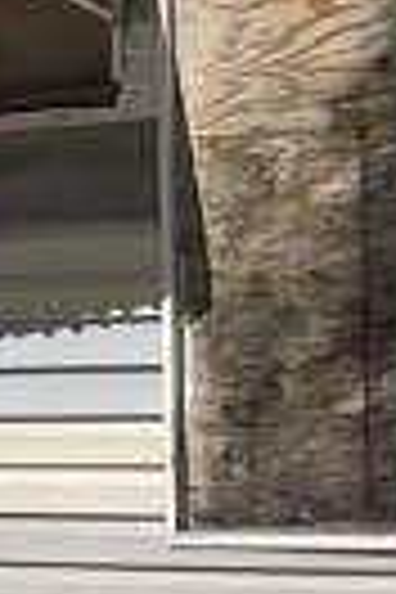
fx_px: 4141
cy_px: -47
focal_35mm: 251
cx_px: -799
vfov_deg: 8.1
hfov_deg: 5.2
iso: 32
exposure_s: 1/4878
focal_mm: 3.99
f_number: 1.8
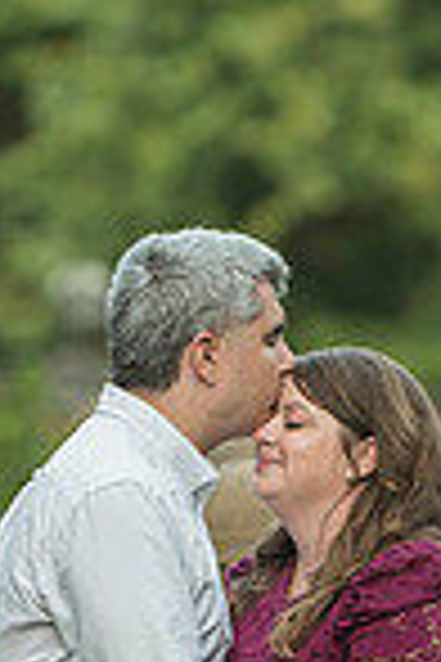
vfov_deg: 2.6
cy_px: 607
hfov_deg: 1.7
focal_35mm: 803
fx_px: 14754
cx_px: 237
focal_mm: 200
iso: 800
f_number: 3.2
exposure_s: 1/400
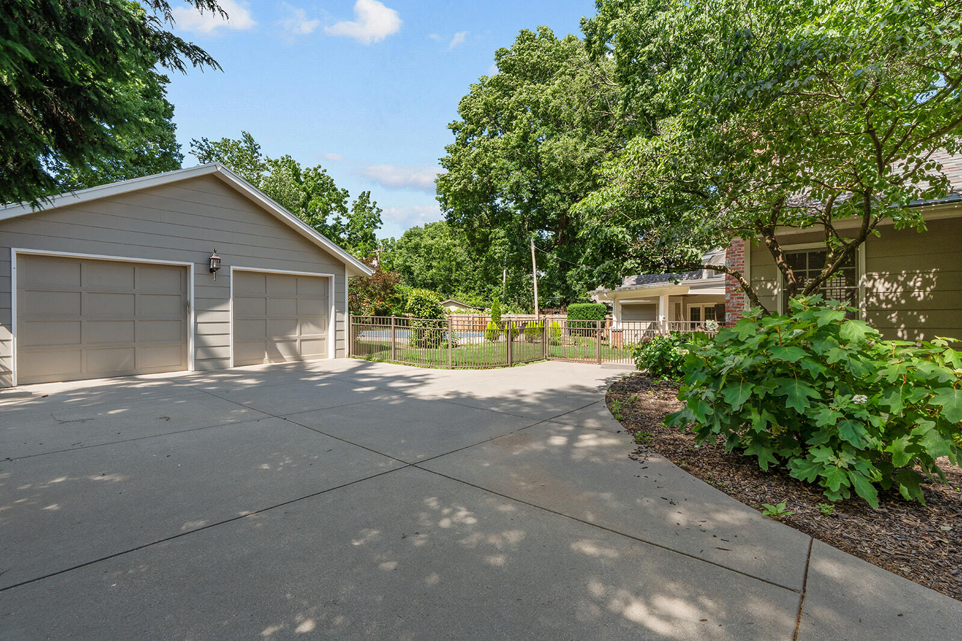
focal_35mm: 16
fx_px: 428
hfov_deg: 96.7
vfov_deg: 73.8
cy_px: 320
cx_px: 481
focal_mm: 16
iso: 400
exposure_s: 1/125
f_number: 14
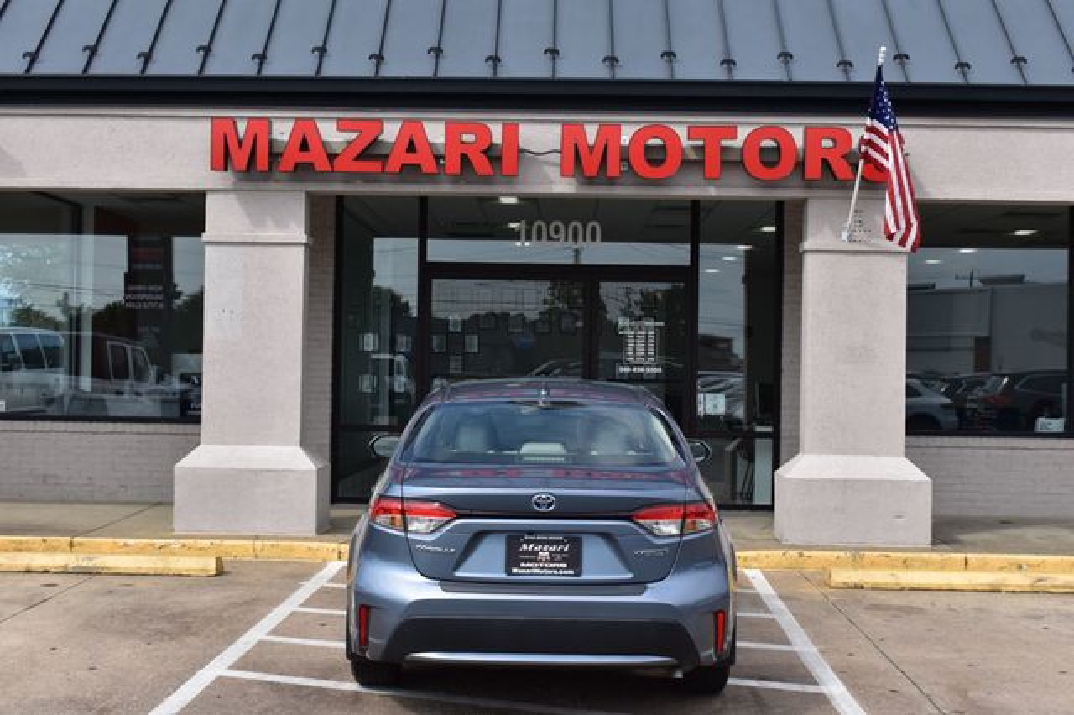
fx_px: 1431
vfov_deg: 28.0
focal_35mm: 48
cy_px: 358
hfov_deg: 41.1
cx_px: 537
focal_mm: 32
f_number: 11
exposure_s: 1/500
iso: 400
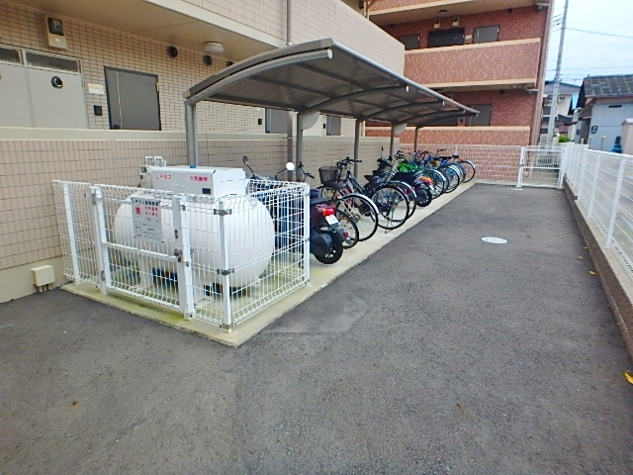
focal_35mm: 21
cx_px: 316
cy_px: 238
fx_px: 384
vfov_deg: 63.4
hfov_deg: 79.0
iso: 125
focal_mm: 3.7
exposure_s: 1/125
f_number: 3.5
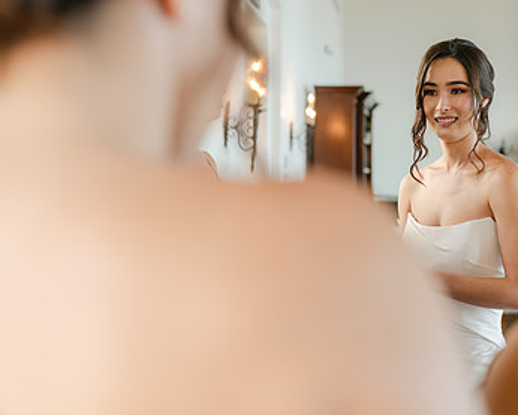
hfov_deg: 33.3
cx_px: 404
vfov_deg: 27.5
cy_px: 157
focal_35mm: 55
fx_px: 843
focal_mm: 35
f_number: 2
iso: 180
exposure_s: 1/125
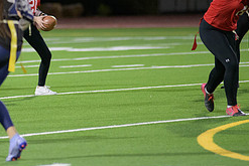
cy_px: 10
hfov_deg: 4.4
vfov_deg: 2.9
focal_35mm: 470
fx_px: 3253
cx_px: 23
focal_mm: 200
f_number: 2.8
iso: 4000
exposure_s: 1/640
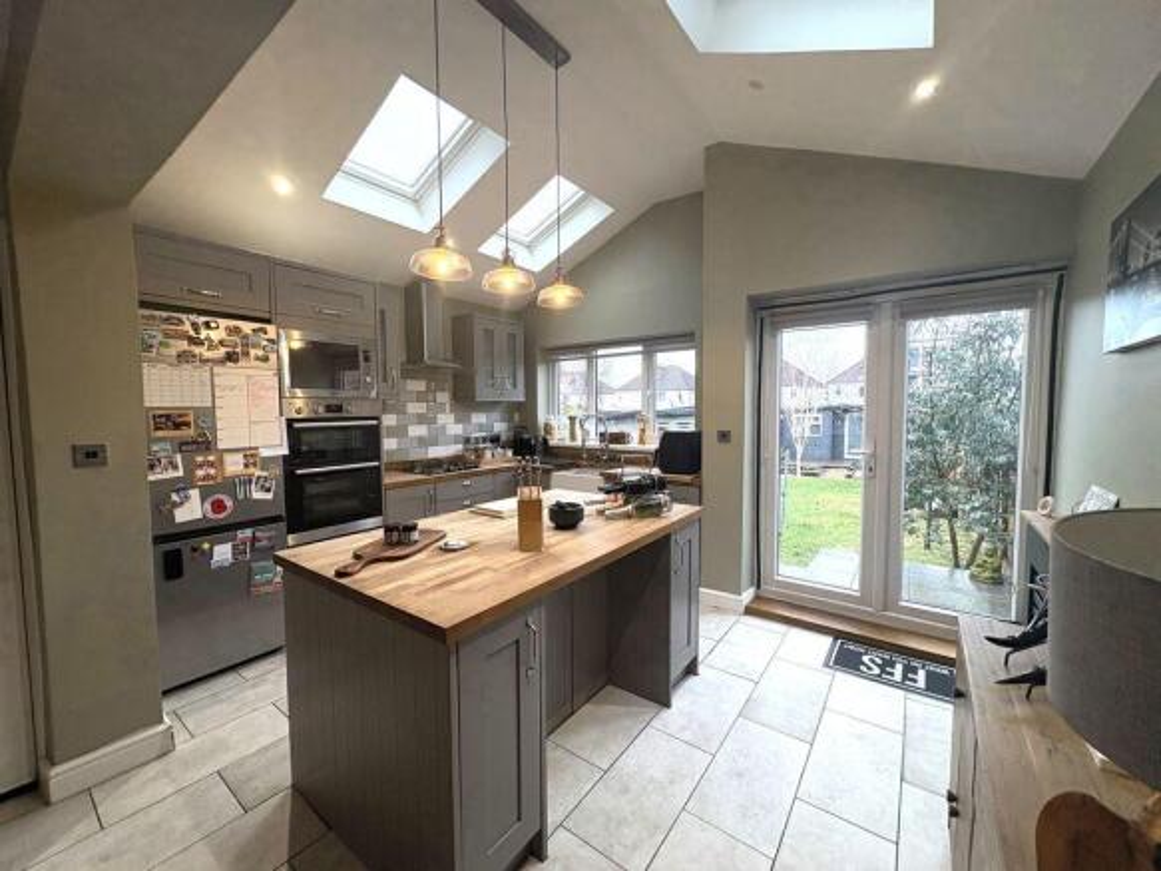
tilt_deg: -2.9
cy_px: 436
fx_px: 469
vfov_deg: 85.7
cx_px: 580
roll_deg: +0.5
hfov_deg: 102.1
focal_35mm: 14
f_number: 2.2
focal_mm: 2.22
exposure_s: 1/100
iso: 200
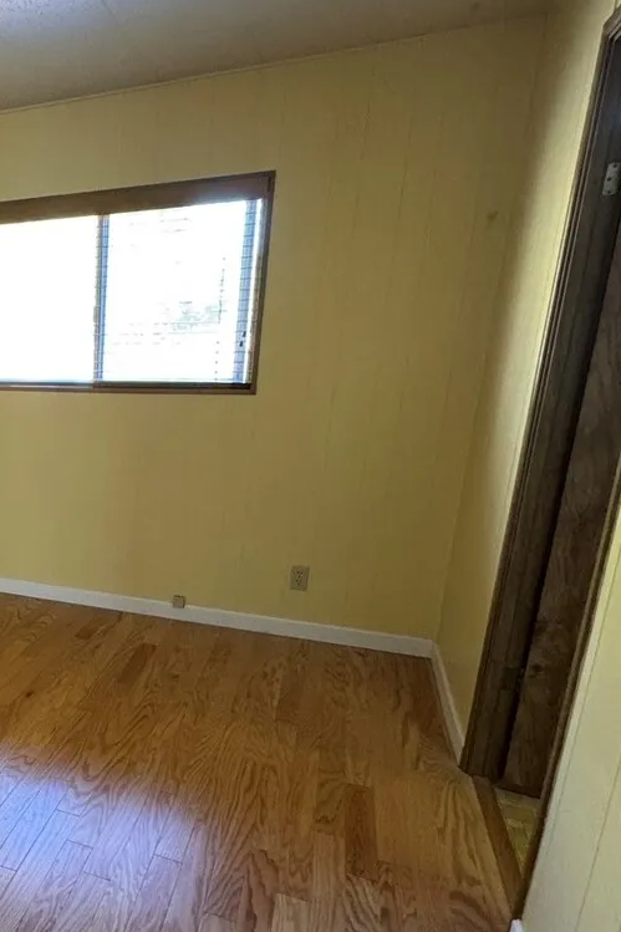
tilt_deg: -15.2
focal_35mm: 28
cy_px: 540
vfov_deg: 65.1
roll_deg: +0.9
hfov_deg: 39.2
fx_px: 725
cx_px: -41
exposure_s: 1/60
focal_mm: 2.22
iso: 500
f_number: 2.2
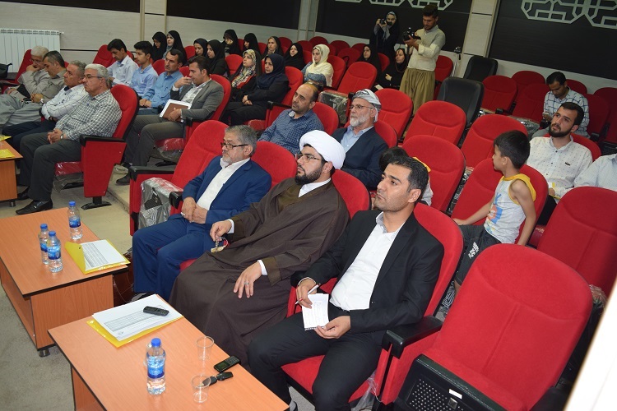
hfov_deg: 67.4
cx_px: 308
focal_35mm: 27
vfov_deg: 47.9
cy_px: 206
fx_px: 463
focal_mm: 18
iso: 800
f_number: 4
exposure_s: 1/60
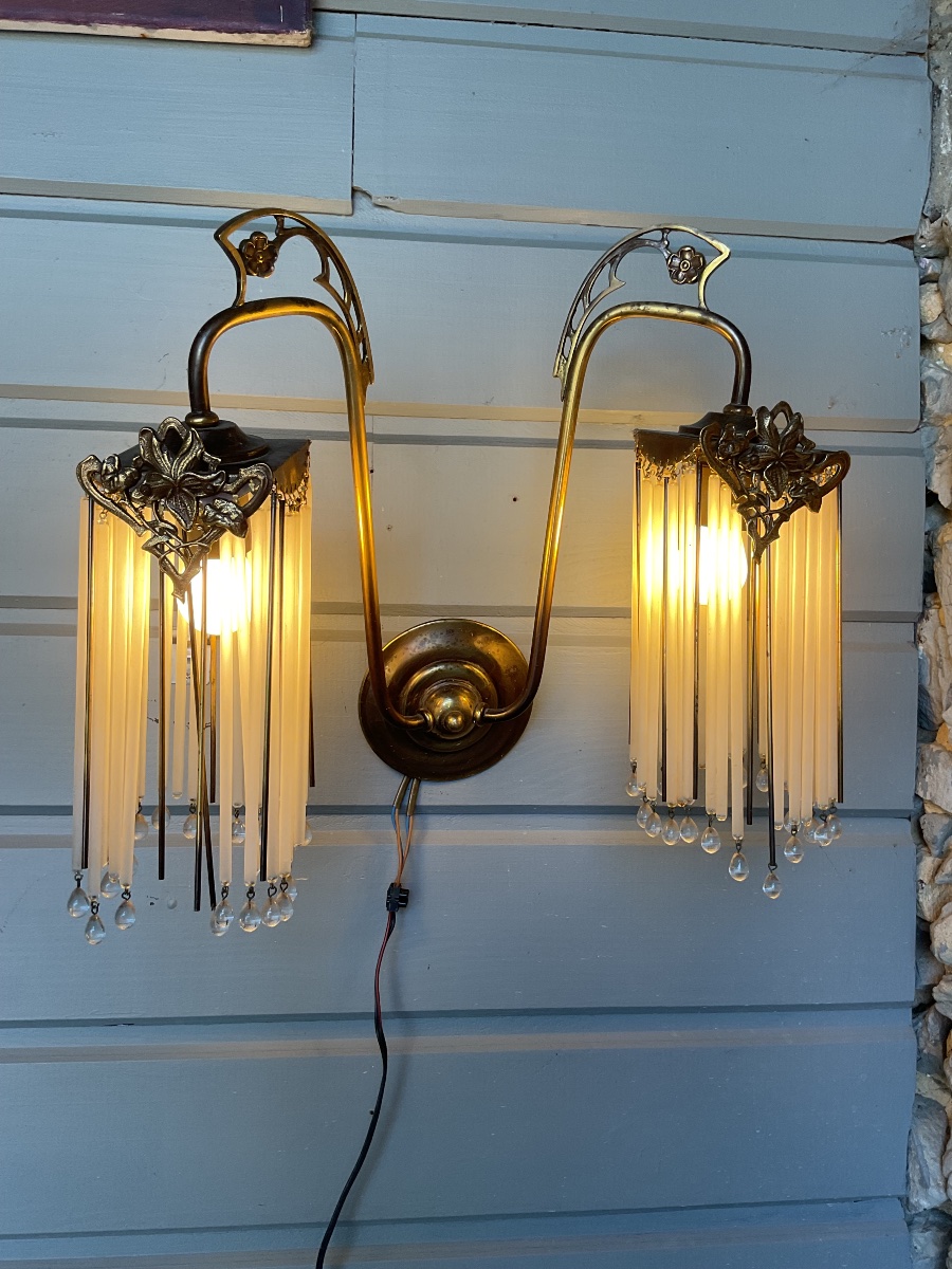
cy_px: 634
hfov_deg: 48.2
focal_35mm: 29
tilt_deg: +0.5
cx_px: 476
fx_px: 1063
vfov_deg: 61.7
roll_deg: +0.5
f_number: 1.8
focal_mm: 3
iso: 32
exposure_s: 1/120
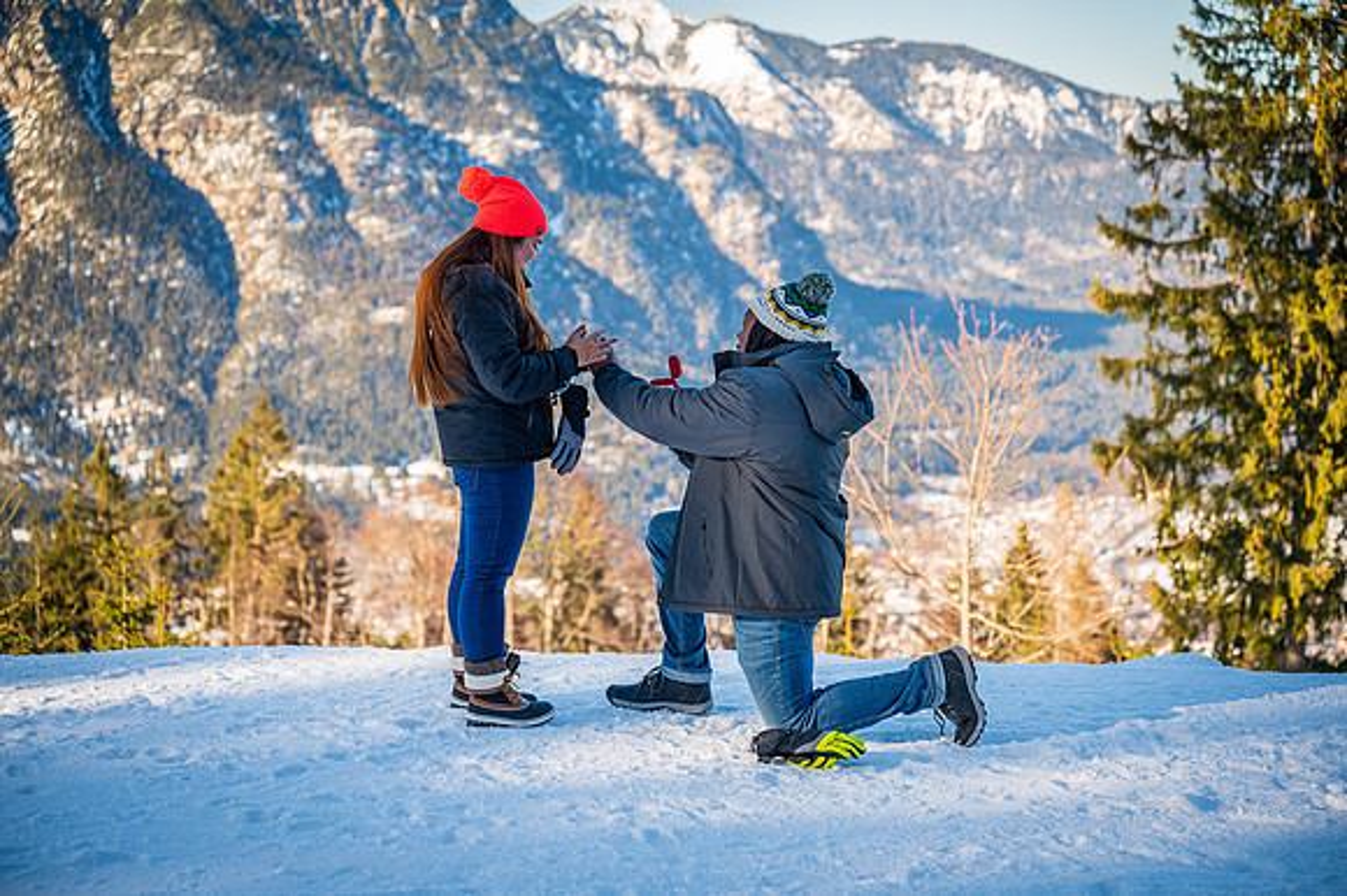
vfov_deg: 19.4
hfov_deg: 28.9
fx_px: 2618
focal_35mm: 70
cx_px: 674
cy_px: 448
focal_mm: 70
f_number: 3.5
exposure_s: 1/200
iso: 100
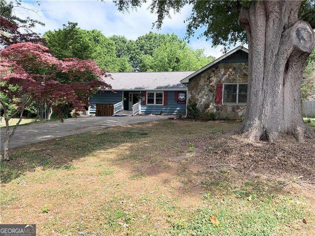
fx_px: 218
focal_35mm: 24
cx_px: 158
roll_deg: -0.5
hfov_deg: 71.6
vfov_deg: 56.8
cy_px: 118
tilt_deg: -2.4
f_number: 1.78
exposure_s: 1/2110
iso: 80
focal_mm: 6.76
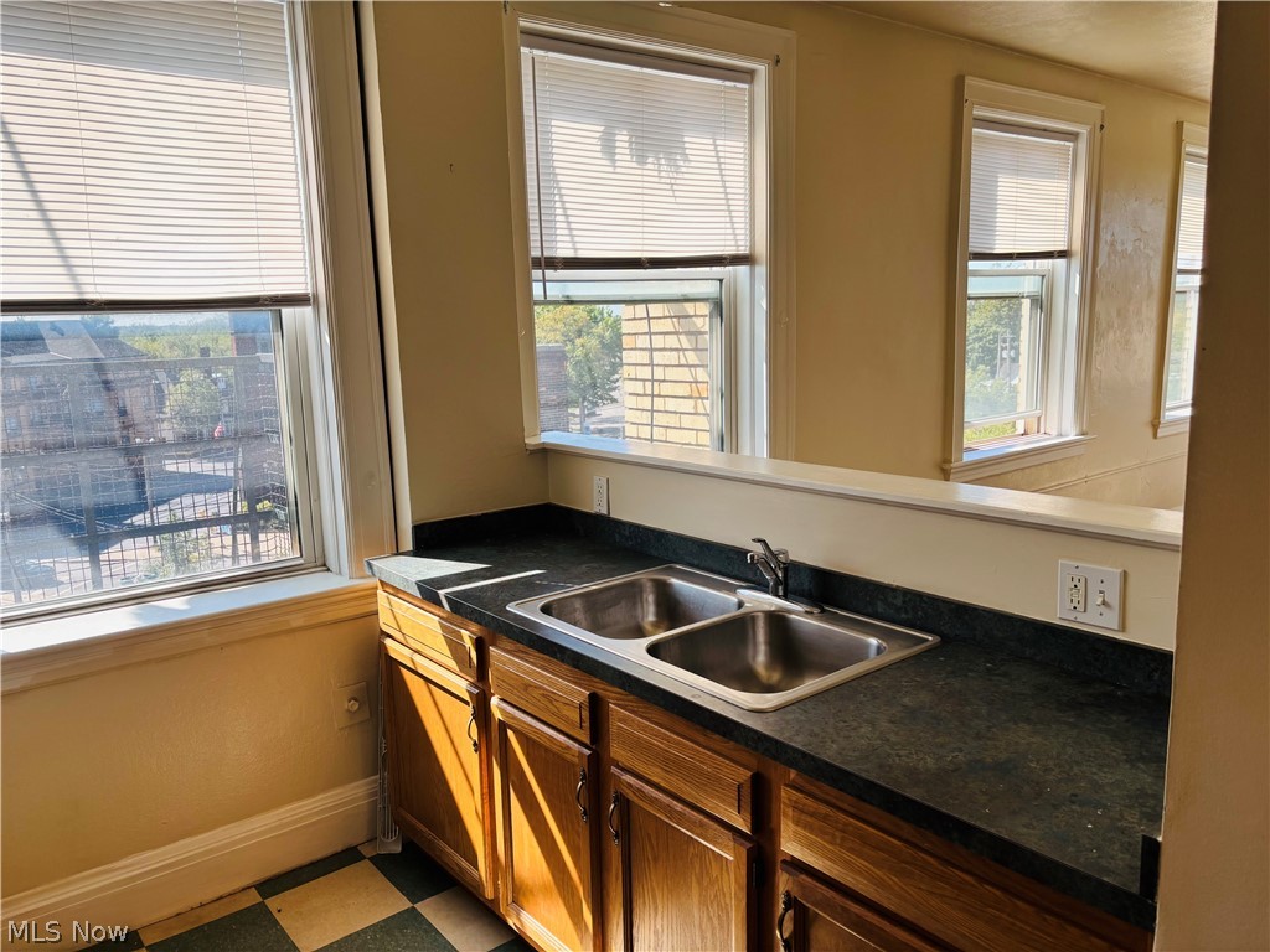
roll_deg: +3.0
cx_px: 635
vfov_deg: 53.1
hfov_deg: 67.3
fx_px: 954
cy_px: 476
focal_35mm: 26
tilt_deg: -9.9
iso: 50
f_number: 1.6
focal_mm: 5.96
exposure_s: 1/448
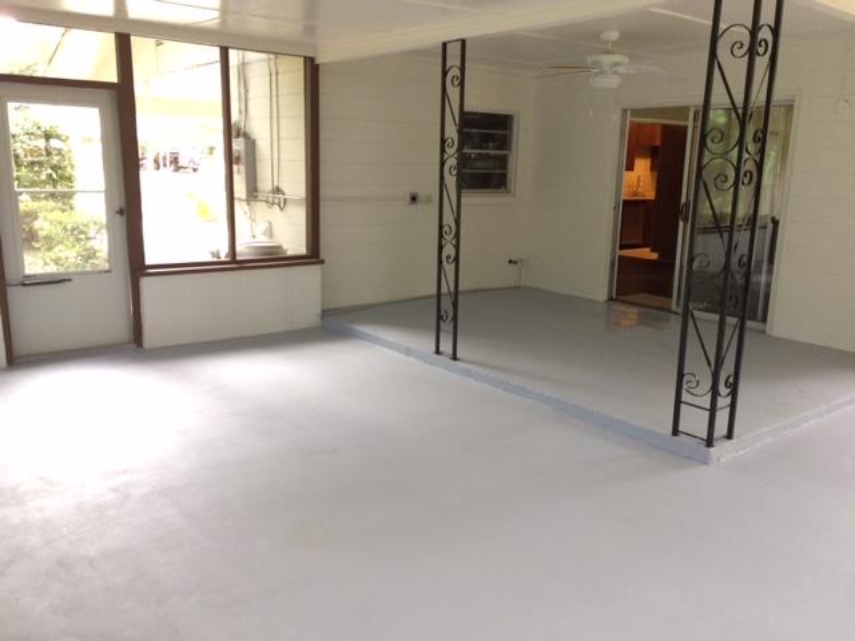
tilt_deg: -10.7
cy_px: 320
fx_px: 716
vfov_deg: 48.2
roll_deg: -0.2
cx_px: 428
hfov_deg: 61.7
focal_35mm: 29
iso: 64
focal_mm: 4.15
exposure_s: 1/30
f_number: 2.2
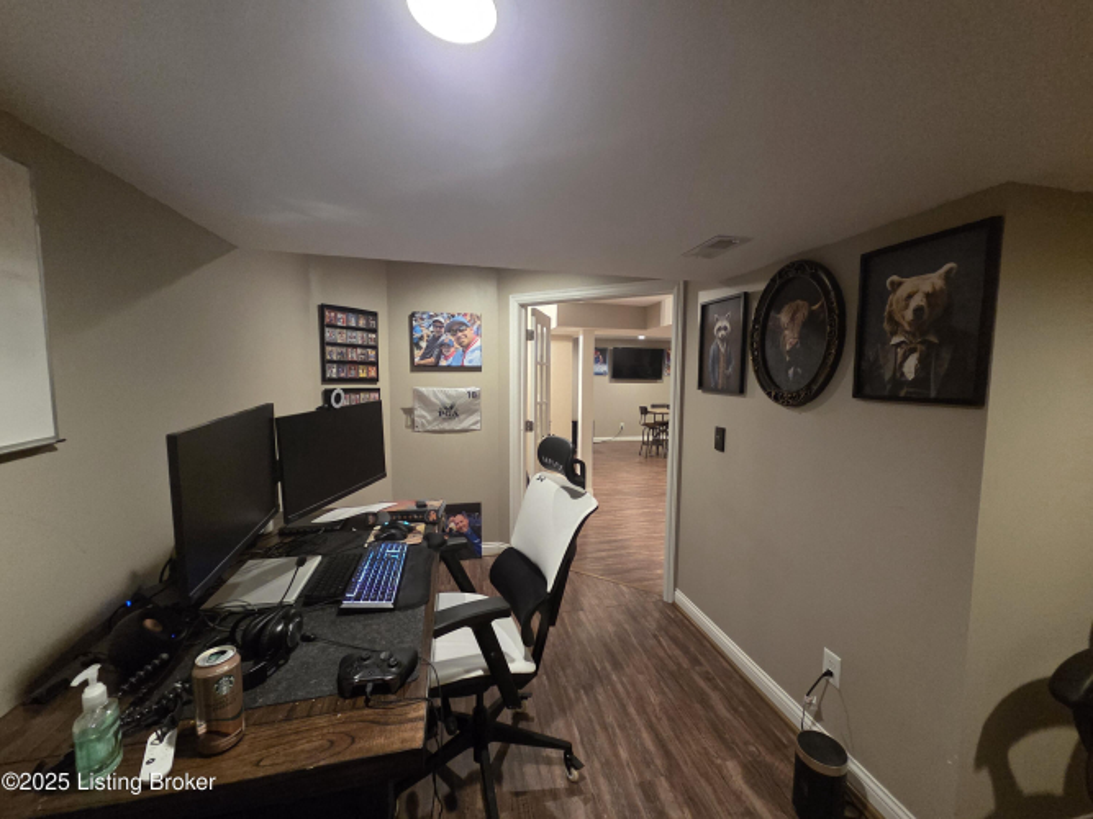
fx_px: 410
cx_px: 546
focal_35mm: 13
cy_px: 410
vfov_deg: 89.9
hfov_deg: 106.2
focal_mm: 2.2
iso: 1250
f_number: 2.2
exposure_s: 1/60
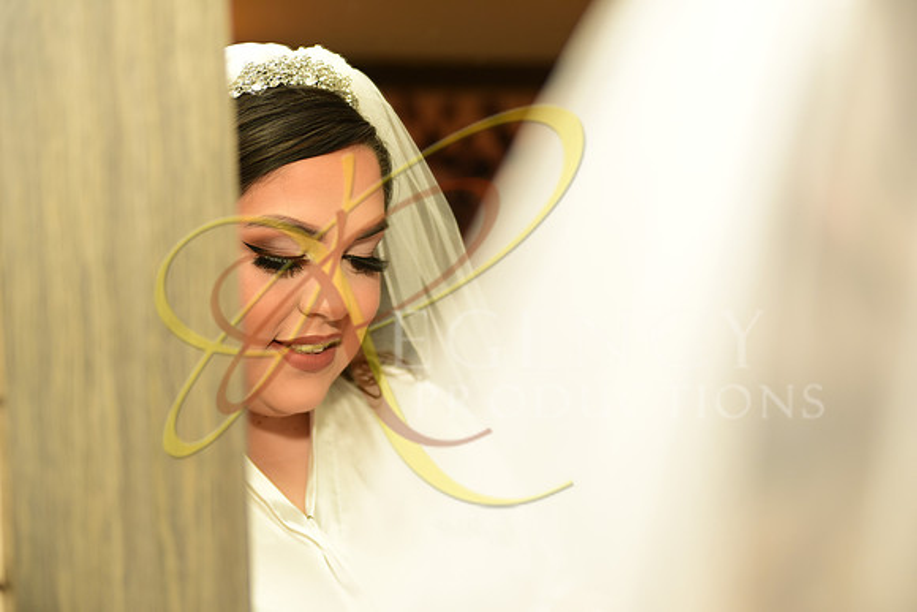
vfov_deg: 24.2
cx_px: 458
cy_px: 306
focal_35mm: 56
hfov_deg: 35.6
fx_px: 1427
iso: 500
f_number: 3.2
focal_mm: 56
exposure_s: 1/125
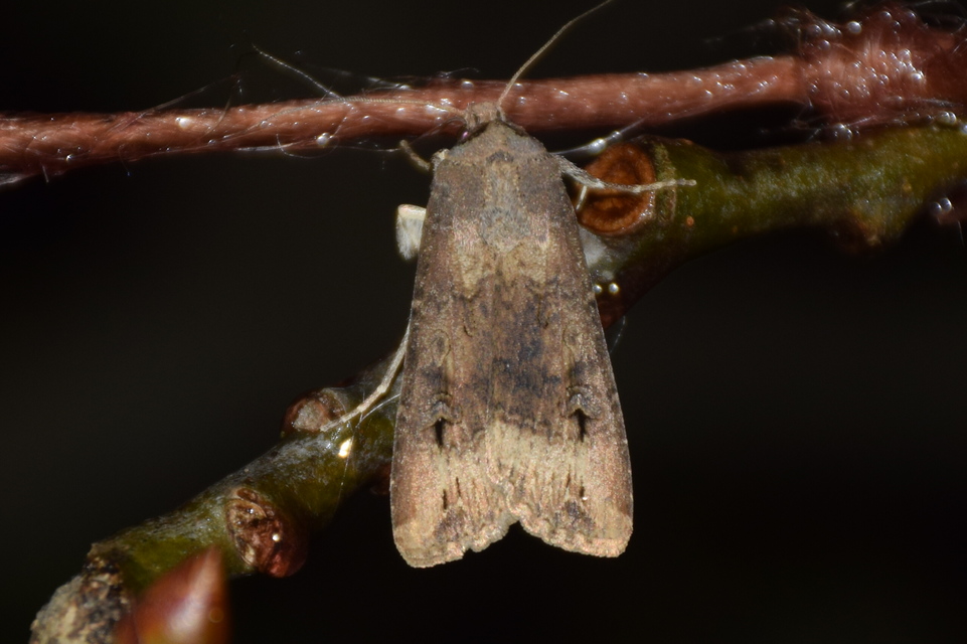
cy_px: 322
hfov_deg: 9.8
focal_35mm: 210
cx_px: 484
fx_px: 5639
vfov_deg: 6.5
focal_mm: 140
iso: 320
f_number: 5.6
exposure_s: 1/60
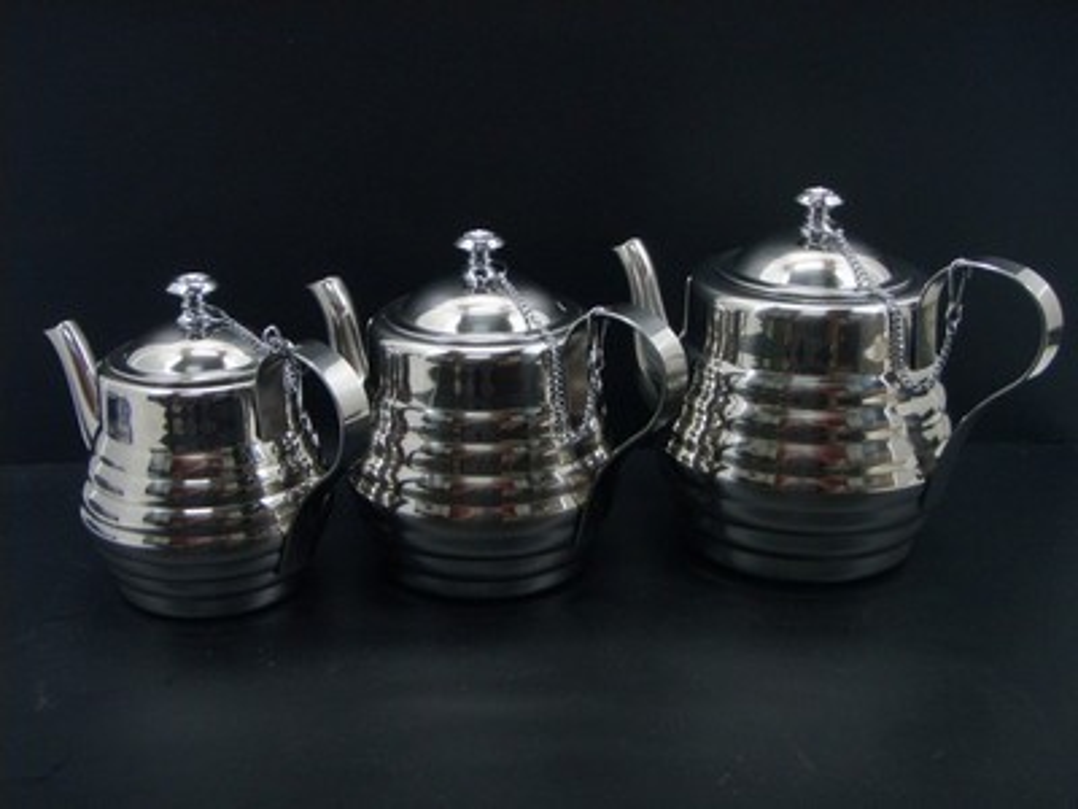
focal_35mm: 51
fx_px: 1588
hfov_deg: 37.5
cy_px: 404
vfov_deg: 28.6
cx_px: 539
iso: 200
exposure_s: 1/15
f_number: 4
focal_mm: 9.13
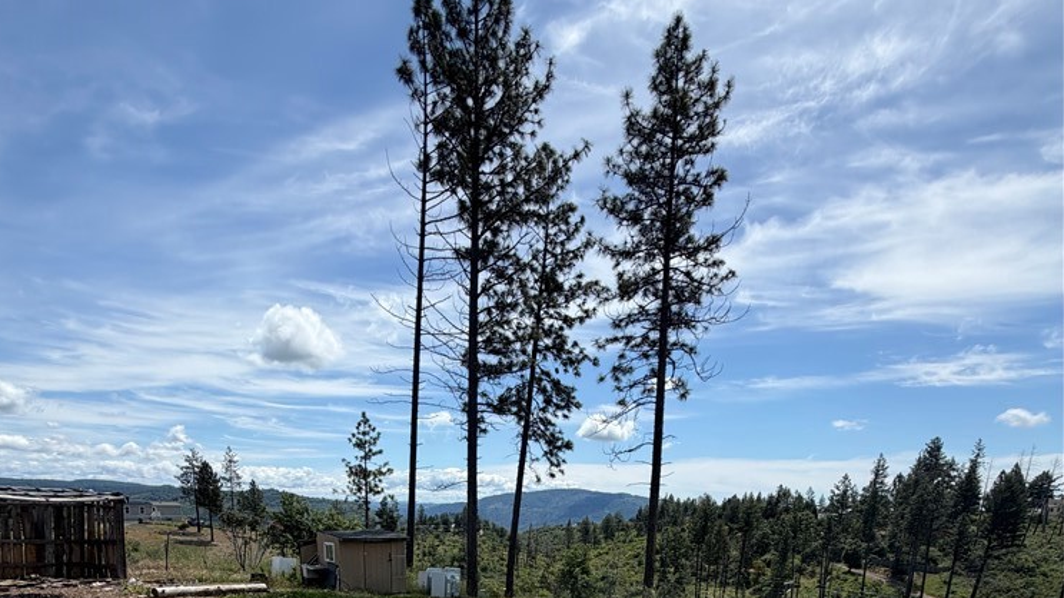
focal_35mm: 21
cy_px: 641
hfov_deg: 83.8
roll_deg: +1.6
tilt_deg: -13.0
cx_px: 516
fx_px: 592
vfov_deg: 43.1
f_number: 2.2
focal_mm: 2.22
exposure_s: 1/1105
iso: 20
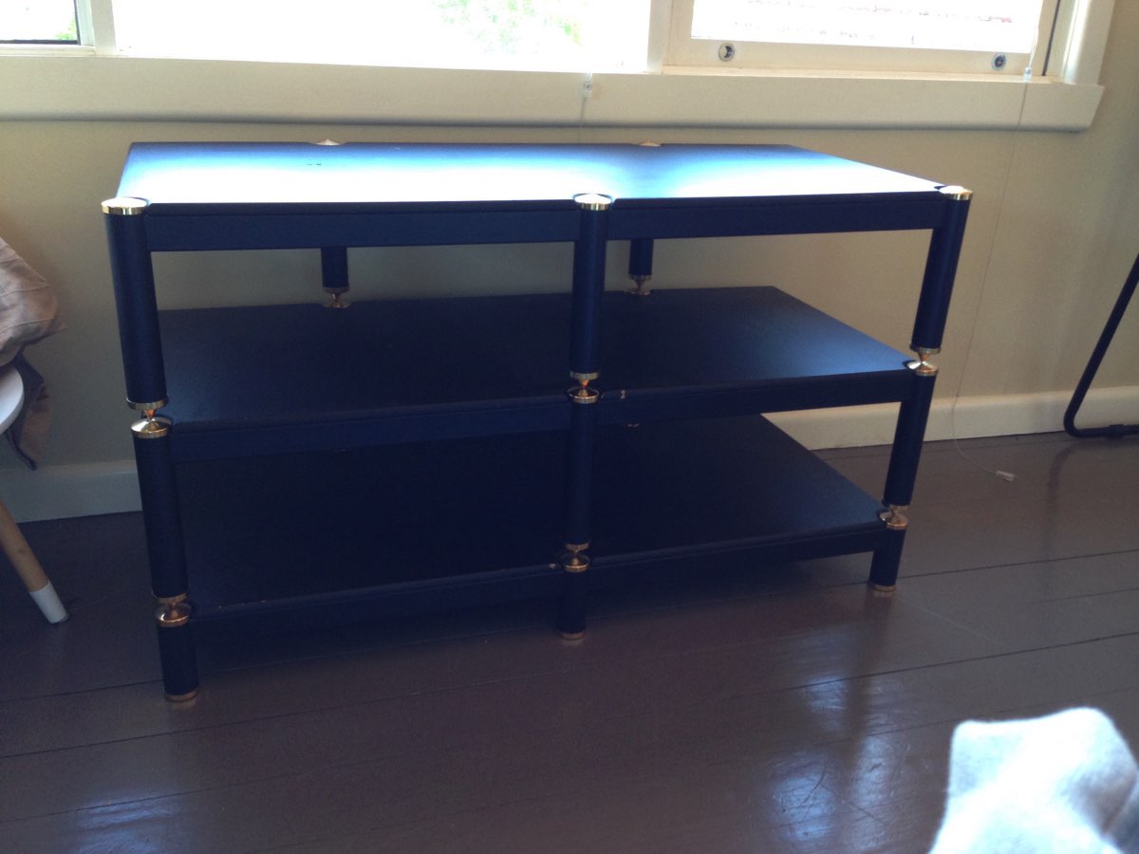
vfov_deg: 42.9
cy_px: 427
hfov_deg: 55.4
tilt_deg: -23.5
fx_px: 1086
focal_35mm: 33
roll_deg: -2.4
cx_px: 570
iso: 100
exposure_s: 1/20
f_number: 2.4
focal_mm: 4.12
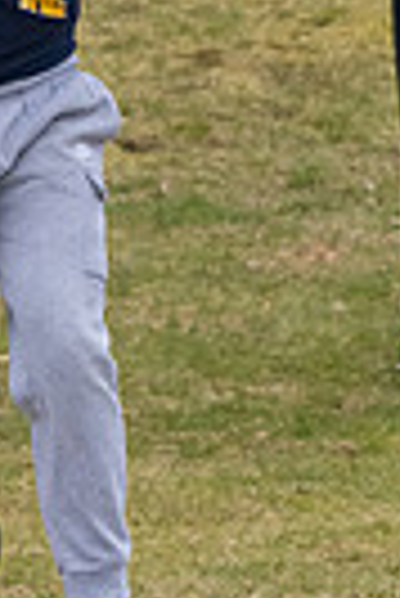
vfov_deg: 2.5
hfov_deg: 1.6
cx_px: 88
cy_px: -166
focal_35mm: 836
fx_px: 13896
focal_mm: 165
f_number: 5
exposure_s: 1/2000
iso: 2000
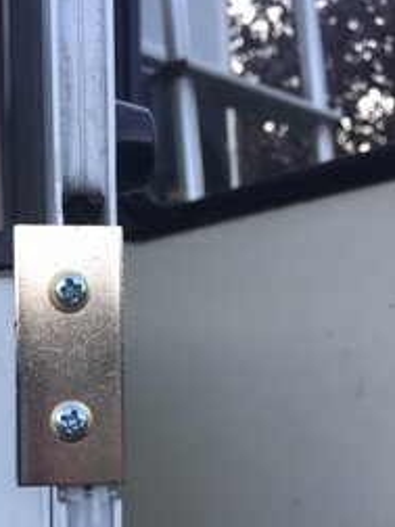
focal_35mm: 46
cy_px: 360
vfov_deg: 40.6
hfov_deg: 30.8
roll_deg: +1.4
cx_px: 84
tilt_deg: +0.2
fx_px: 700
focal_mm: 4.15
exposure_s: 1/120
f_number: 2.2
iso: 40
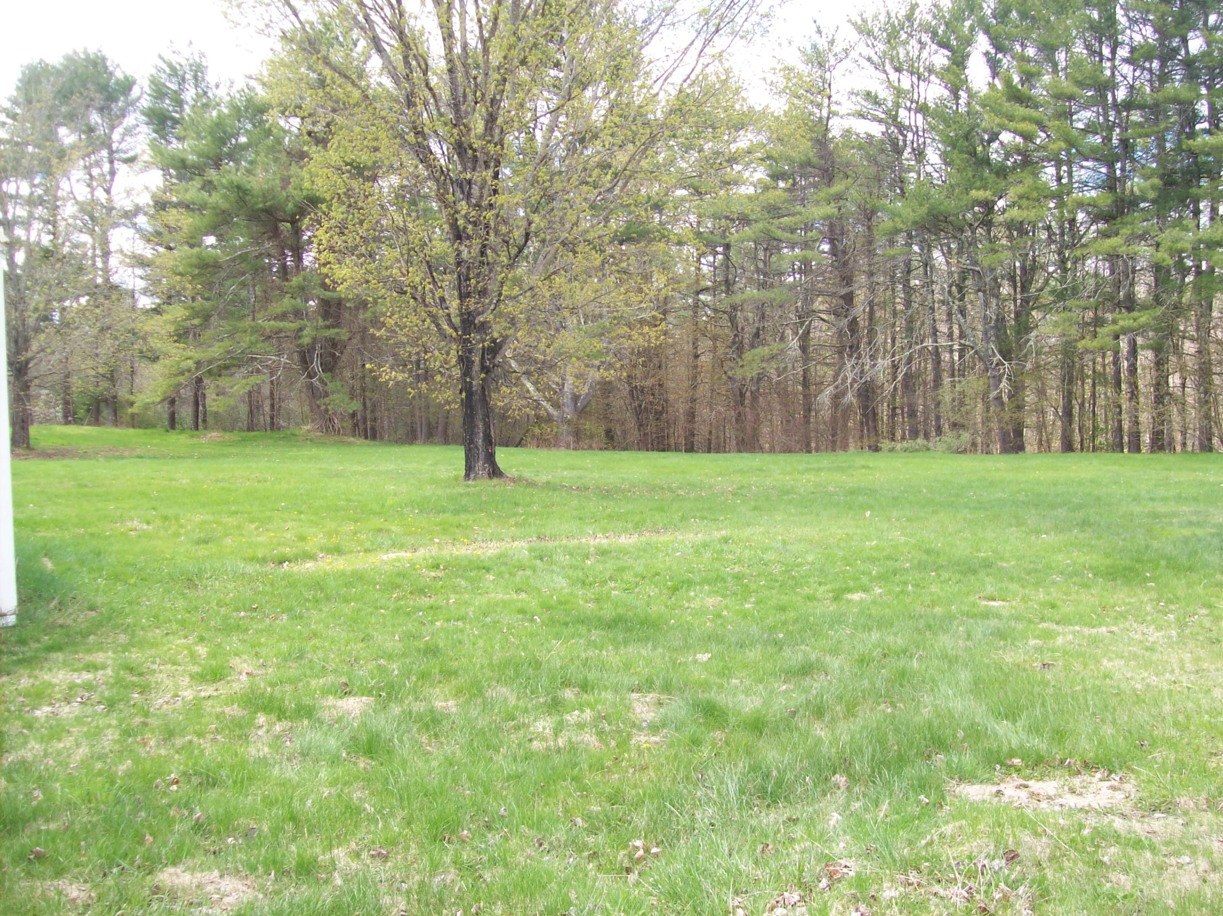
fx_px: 1271
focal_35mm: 36
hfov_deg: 51.4
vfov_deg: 39.6
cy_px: 458
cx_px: 612
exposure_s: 1/225
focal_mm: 6
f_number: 2.7
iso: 80
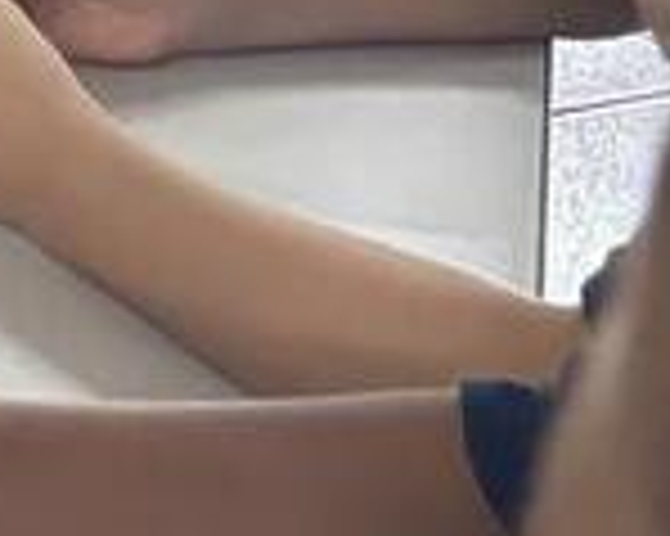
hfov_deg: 7.8
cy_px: 342
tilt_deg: -28.0
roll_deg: -0.4
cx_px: -1542
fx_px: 4043
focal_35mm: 204
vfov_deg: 7.6
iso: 400
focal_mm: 5.96
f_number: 1.6
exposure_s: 1/60
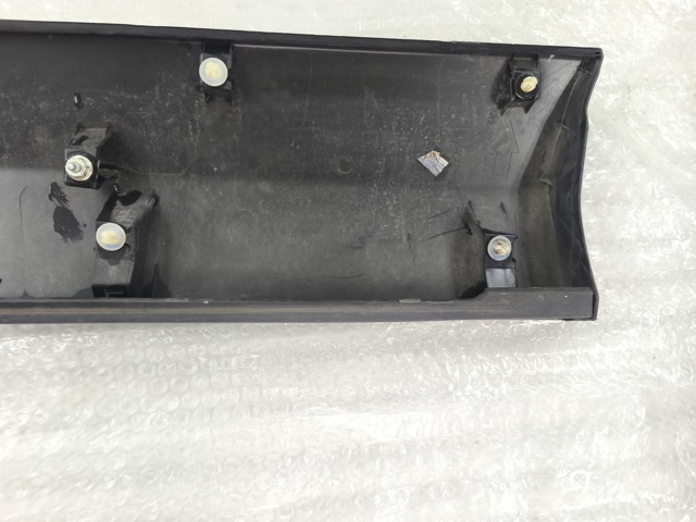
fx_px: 462
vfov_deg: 58.9
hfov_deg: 73.9
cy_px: 261
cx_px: 348
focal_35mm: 23
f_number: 1.7
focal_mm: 5.35
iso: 400
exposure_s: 1/100
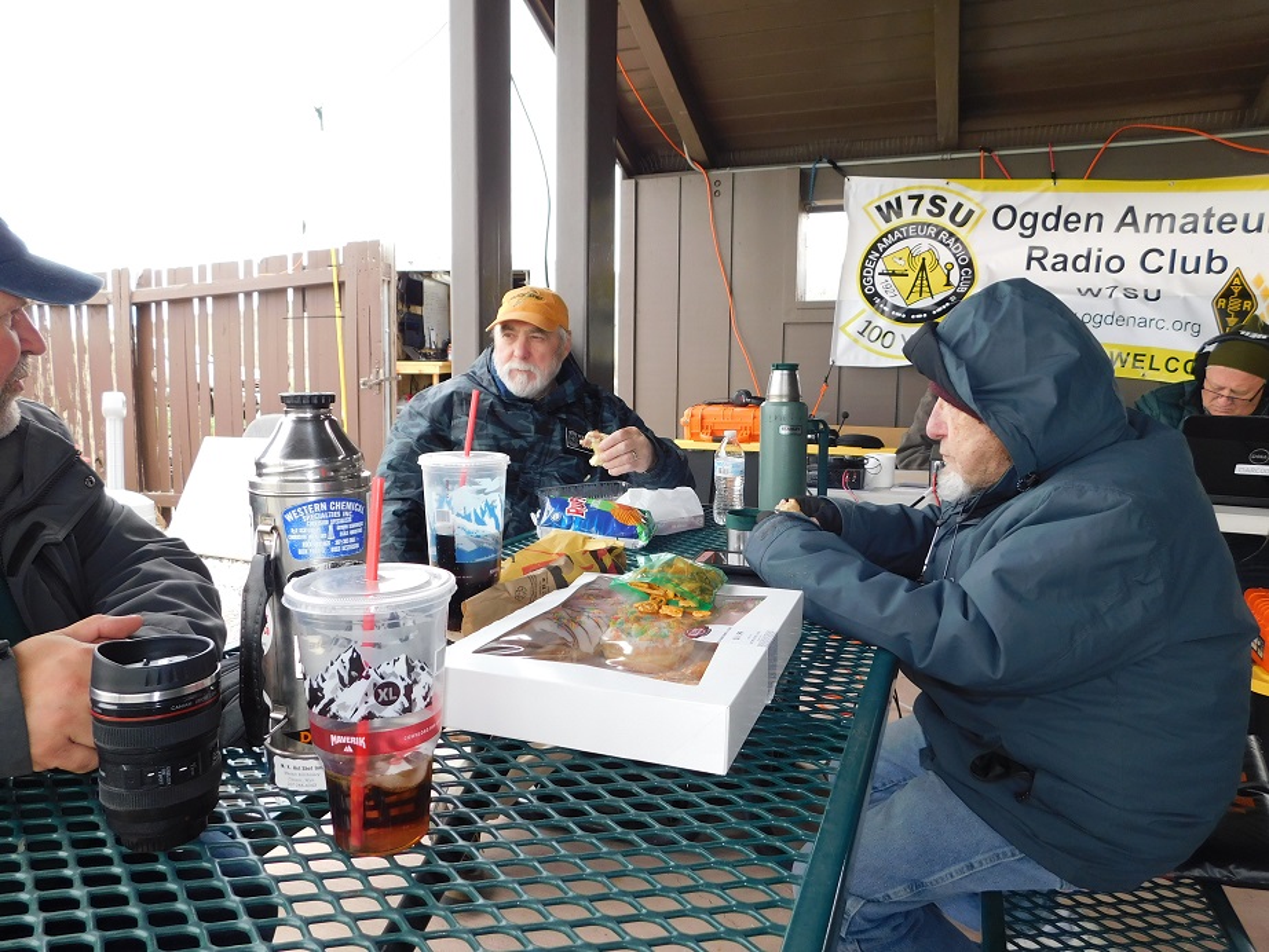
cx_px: 634
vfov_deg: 58.9
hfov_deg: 73.9
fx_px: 843
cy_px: 476
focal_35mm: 23
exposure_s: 1/250
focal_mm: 4
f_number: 3
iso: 125
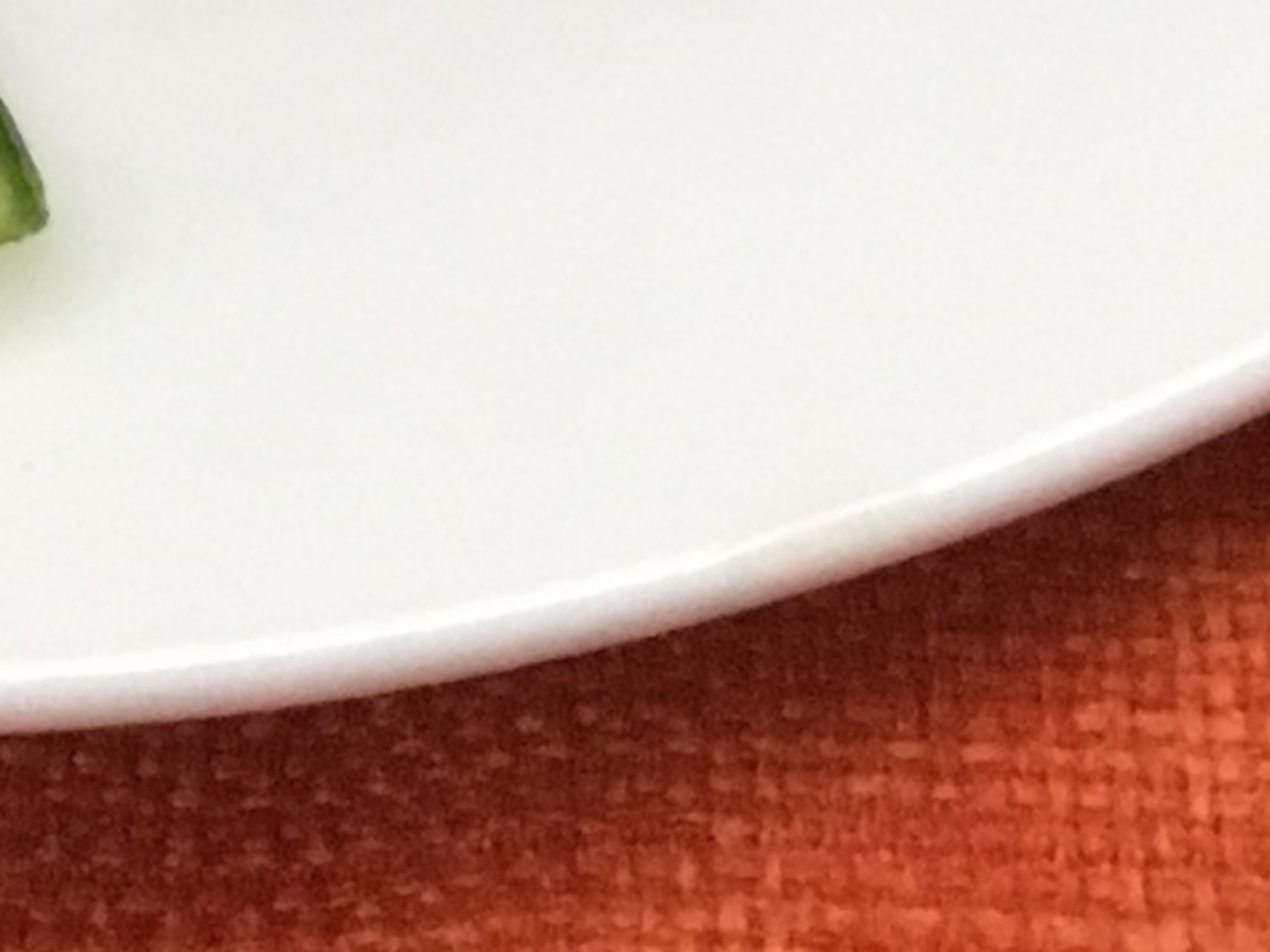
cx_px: -877
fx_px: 6347
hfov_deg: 10.8
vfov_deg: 7.6
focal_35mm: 173
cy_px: -1795
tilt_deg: -61.6
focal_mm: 4.15
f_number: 2.2
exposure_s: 1/17
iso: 200
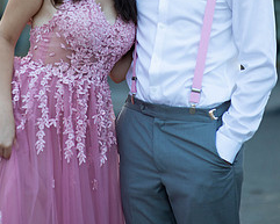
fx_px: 1235
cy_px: 3
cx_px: 126
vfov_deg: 10.3
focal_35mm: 149
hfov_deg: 12.9
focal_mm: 85
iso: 250
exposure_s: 1/1600
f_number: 2
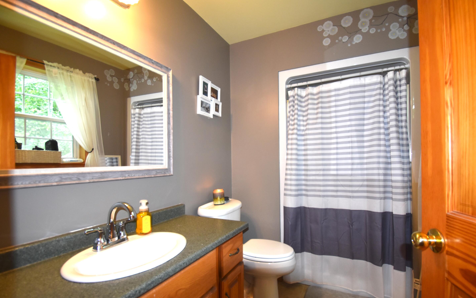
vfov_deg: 71.1
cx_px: 248
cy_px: 163
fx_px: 208
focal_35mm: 16
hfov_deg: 97.8
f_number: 4.5
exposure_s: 1/80
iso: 800
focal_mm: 10
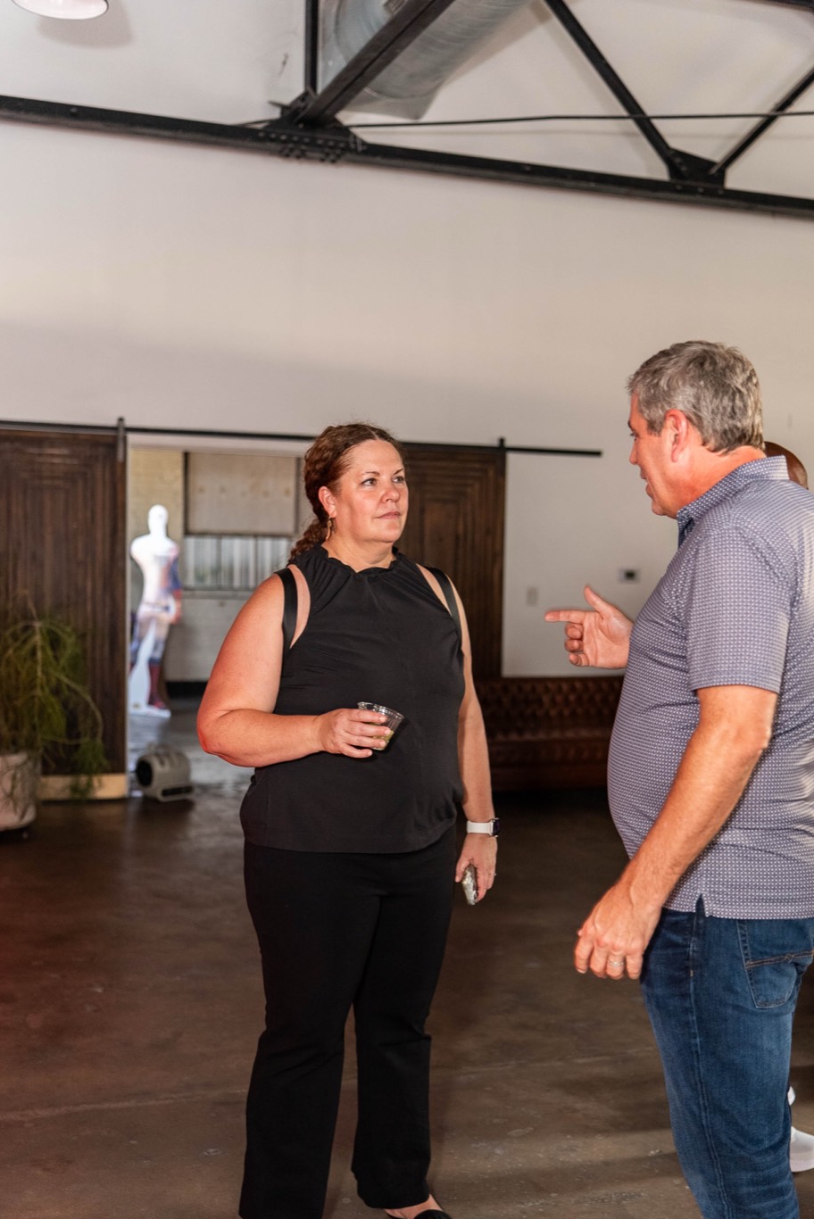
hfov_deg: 32.6
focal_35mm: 41
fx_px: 1389
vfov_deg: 47.3
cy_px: 685
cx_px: 461
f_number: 2
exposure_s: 1/125
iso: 250
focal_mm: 35
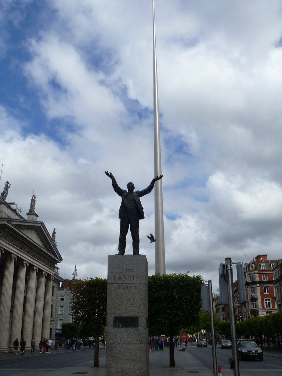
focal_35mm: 35
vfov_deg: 52.6
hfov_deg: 40.7
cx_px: 141
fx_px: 380
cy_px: 188
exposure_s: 1/400
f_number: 5.6
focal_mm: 6.3
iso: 80
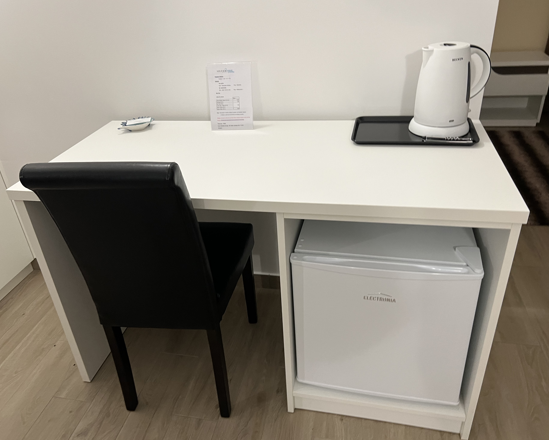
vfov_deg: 51.5
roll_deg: +3.9
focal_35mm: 28
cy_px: 219
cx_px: 259
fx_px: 455
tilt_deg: -28.7
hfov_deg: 62.2
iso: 200
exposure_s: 1/60
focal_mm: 5.7
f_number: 1.5
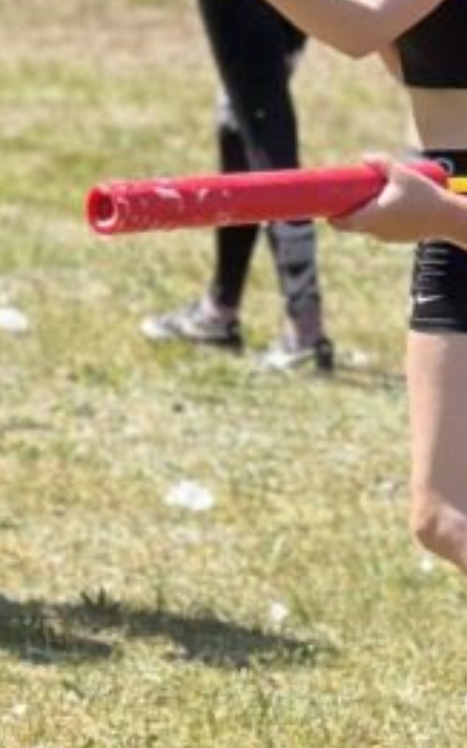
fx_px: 6520
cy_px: 507
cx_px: 295
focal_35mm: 320
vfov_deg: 6.6
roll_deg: -0.5
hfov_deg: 4.1
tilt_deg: -5.8
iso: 25
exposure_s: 1/290
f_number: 2.8
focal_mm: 9
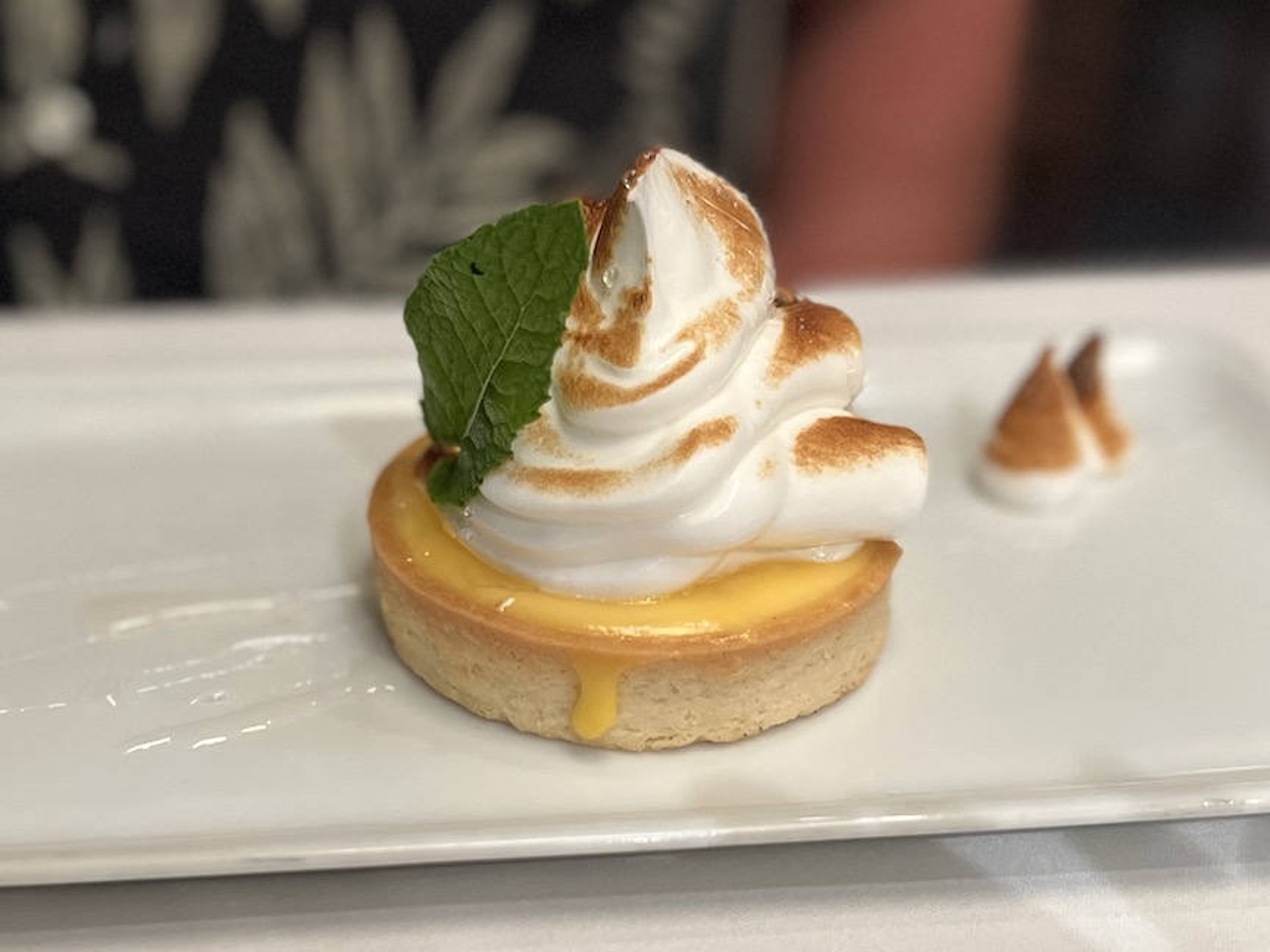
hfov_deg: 67.3
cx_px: 635
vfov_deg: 53.1
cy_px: 476
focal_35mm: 26
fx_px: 954
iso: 400
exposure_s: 1/60
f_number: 1.5
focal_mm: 5.7
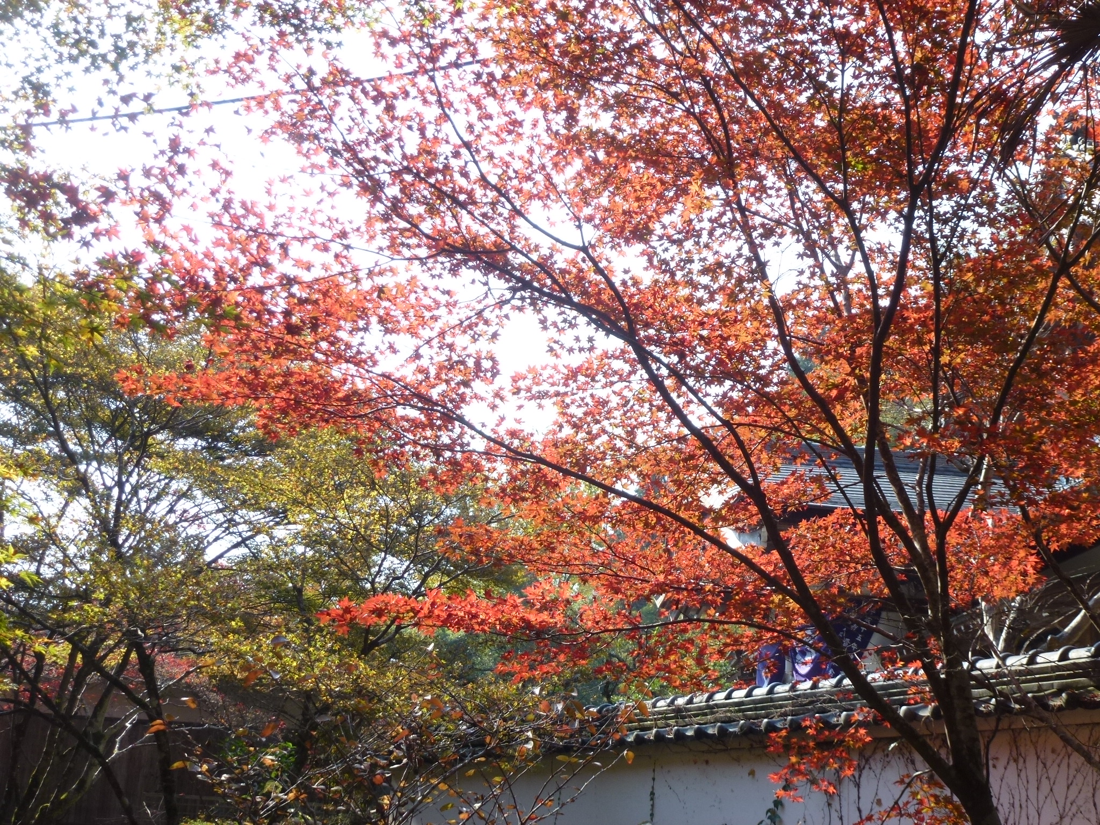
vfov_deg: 29.7
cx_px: 550
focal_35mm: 49
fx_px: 1557
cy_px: 412
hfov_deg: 38.9
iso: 100
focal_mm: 8.7
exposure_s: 1/200
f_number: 4.1
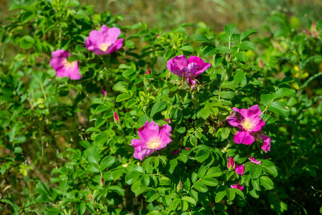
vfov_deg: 13.0
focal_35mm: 105
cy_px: 108
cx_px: 161
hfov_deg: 19.5
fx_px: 939
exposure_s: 1/1000
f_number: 5.6
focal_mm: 105
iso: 100
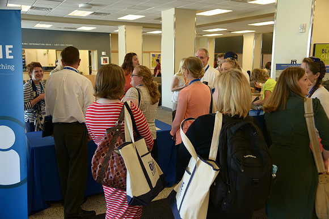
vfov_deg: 41.1
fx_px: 292
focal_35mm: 32
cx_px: 164
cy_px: 110
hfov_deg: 58.7
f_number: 4
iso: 800
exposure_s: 1/60
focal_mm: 32
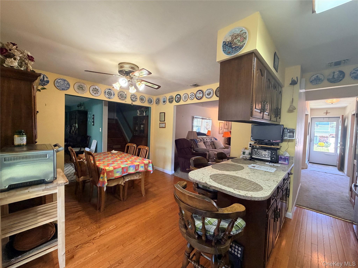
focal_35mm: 14
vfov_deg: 85.7
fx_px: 145
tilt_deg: -2.5
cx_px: 179
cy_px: 134
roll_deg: -1.8
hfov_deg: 102.1
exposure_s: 1/60
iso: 320
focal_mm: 2.22
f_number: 2.2
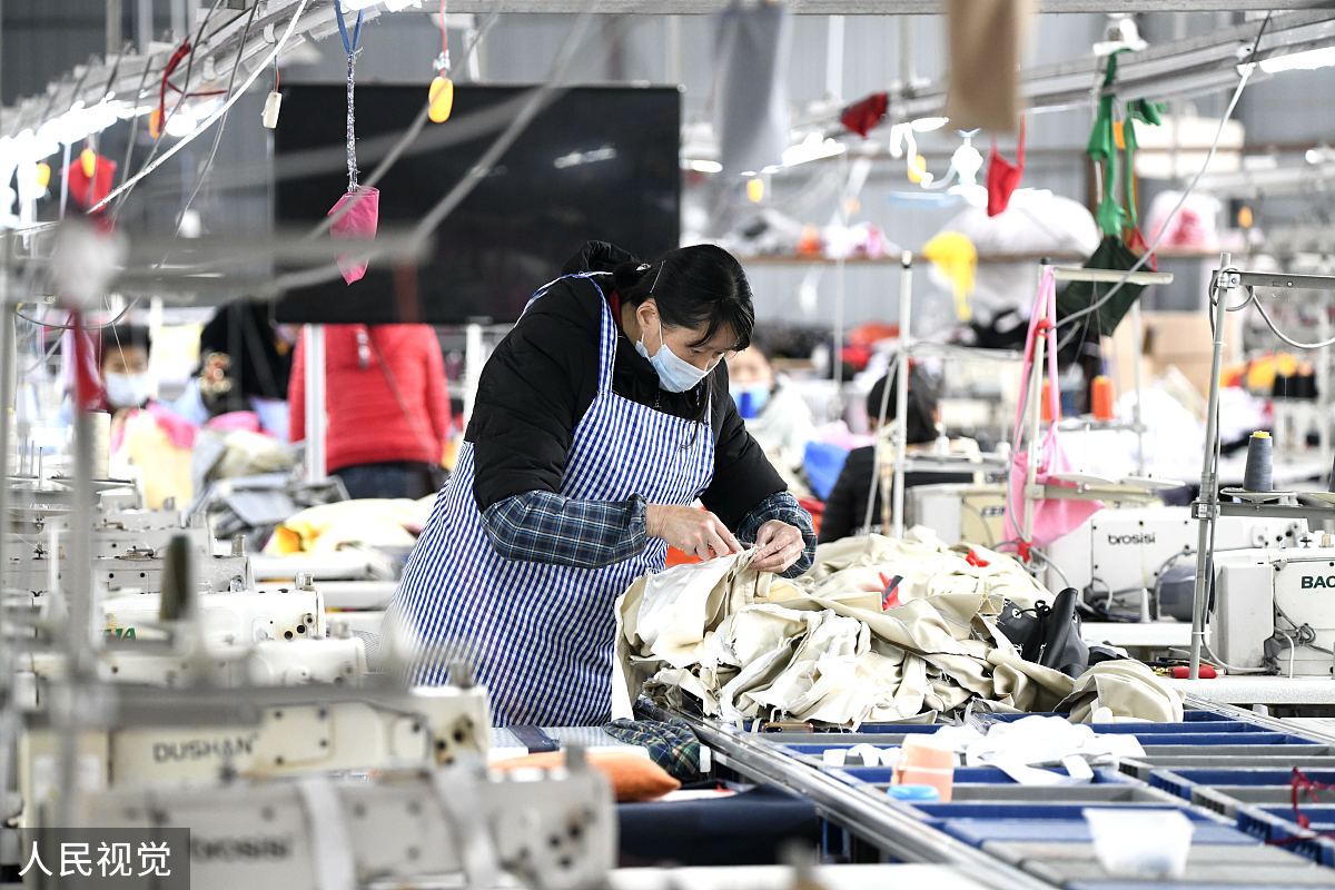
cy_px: 445
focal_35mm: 195
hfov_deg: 10.5
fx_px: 7231
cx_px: 668
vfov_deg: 7.0
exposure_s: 1/80
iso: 3200
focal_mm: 195
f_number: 5.3
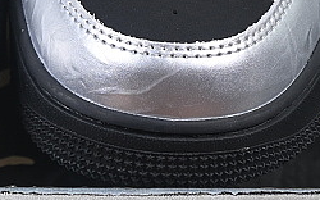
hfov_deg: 6.3
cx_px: 1
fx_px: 2877
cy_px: -101
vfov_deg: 4.0
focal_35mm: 330
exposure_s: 1/60
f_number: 6.3
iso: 160
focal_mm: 50
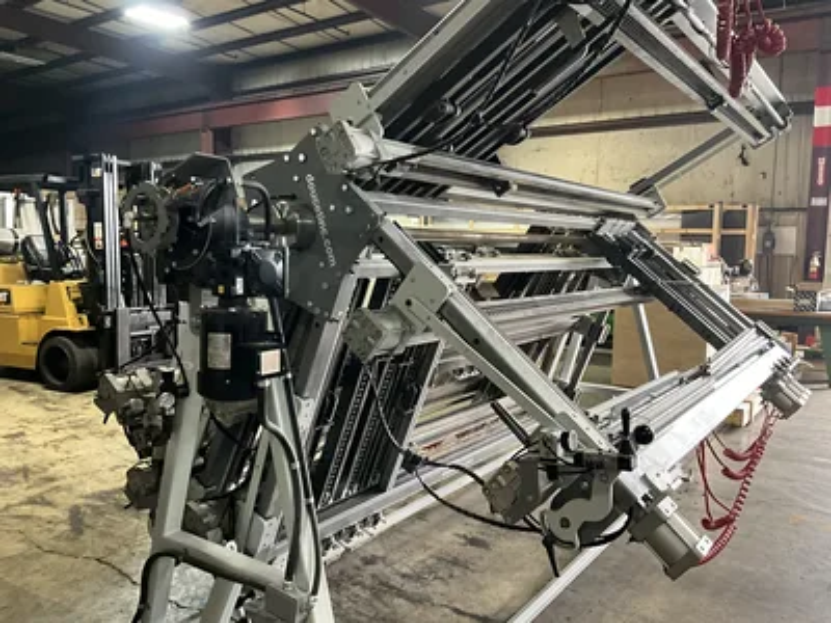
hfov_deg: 61.7
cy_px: 312
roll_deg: -1.7
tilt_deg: -6.7
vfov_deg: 48.2
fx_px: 696
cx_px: 416
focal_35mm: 29
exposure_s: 1/43
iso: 320
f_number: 1.8
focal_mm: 3
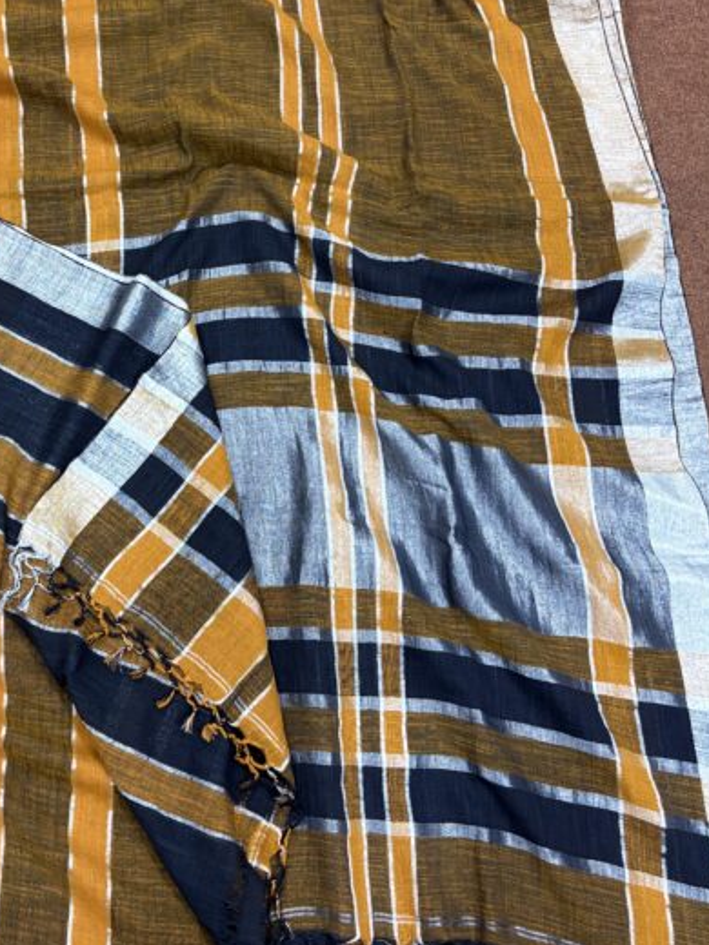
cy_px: 345
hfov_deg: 35.1
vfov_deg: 46.3
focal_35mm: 40
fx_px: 1092
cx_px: 171
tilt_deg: -72.3
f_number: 1.6
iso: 160
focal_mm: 5.96
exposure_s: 1/50
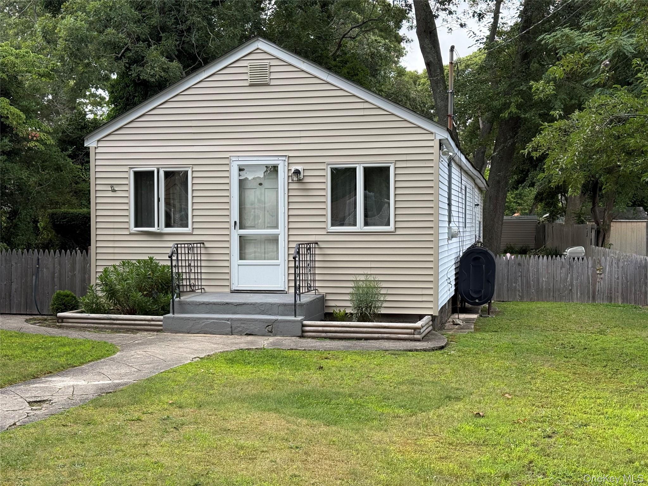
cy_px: 243
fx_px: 899
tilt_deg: -1.9
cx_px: 324
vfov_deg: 30.3
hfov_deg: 39.7
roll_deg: +0.0
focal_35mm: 48
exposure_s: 1/200
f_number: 1.78
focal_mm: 6.76
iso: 100
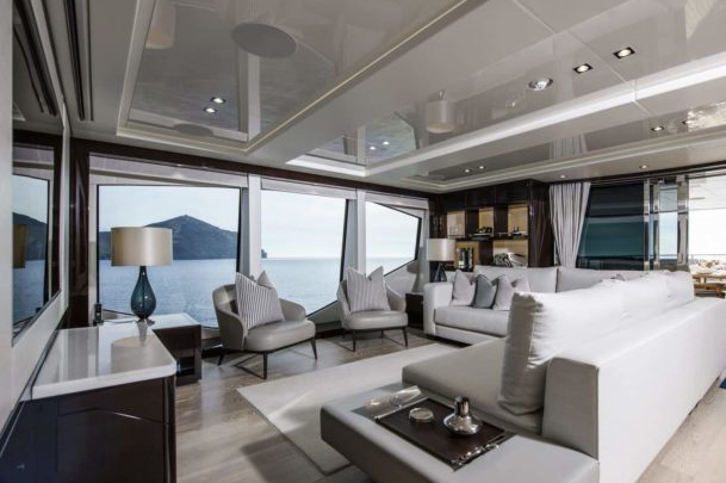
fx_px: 343
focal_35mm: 17
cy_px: 279
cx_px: 393
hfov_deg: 93.1
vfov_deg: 69.9
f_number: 8
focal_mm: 14
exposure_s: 1/160
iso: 200
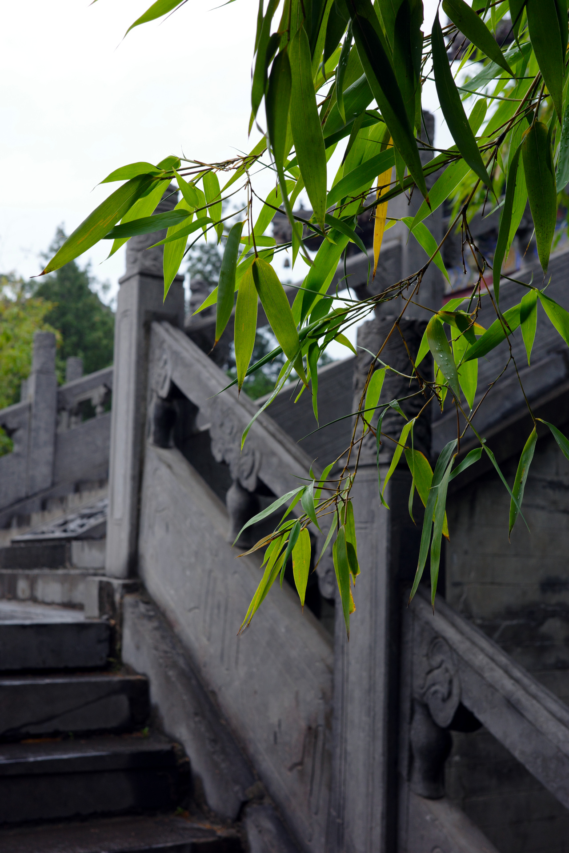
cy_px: 426
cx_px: 284
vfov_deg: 48.5
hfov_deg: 33.4
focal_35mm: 40
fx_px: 948
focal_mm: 26
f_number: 5
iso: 200
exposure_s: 1/400
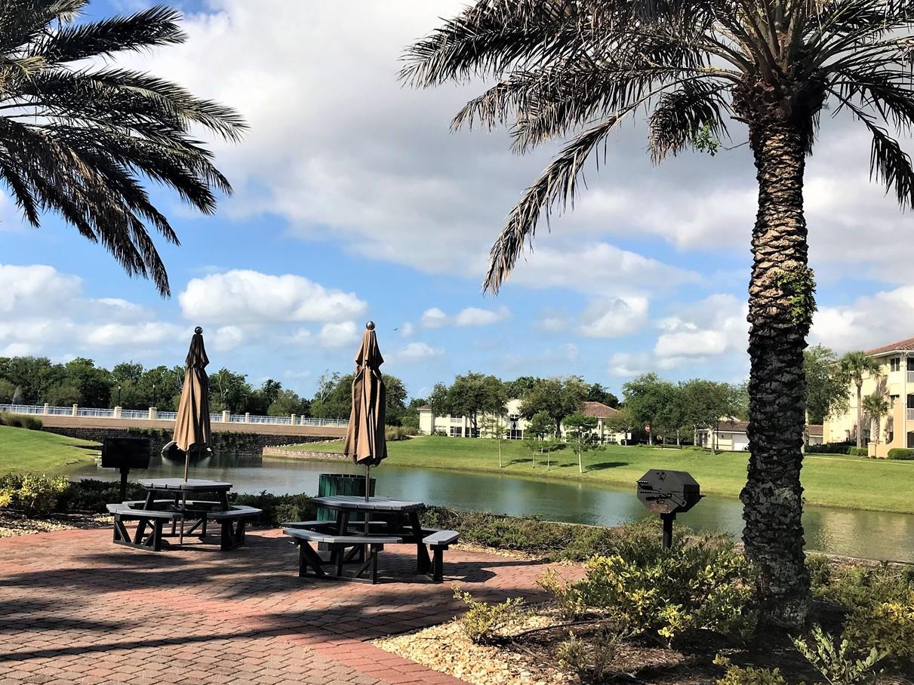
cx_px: 362
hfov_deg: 49.8
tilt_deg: +4.9
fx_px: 977
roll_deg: -3.7
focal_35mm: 37
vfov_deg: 38.7
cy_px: 352
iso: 20
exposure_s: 1/3195
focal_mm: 3.99
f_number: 1.8
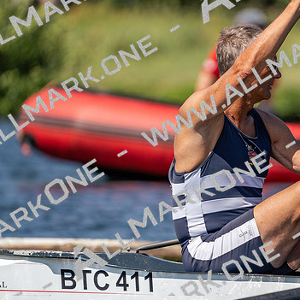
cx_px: 247
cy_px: 149
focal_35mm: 676
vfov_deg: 2.6
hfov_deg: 2.6
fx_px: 6628
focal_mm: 481
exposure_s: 1/2000
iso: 250
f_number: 6.3
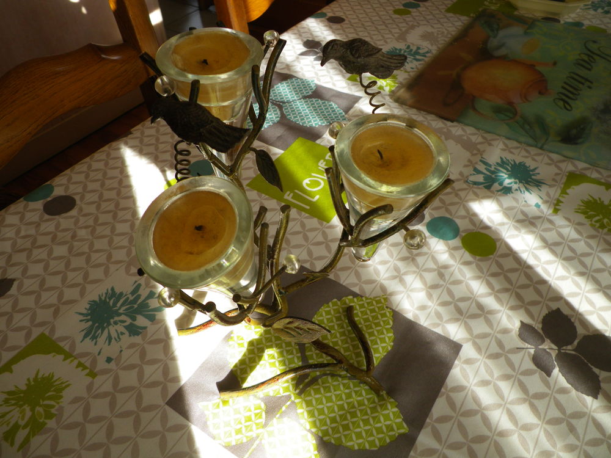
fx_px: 494
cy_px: 229
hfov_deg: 63.4
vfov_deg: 49.7
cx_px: 306
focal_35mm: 28
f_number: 2.6
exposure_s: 1/160
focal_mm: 4.9
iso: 64
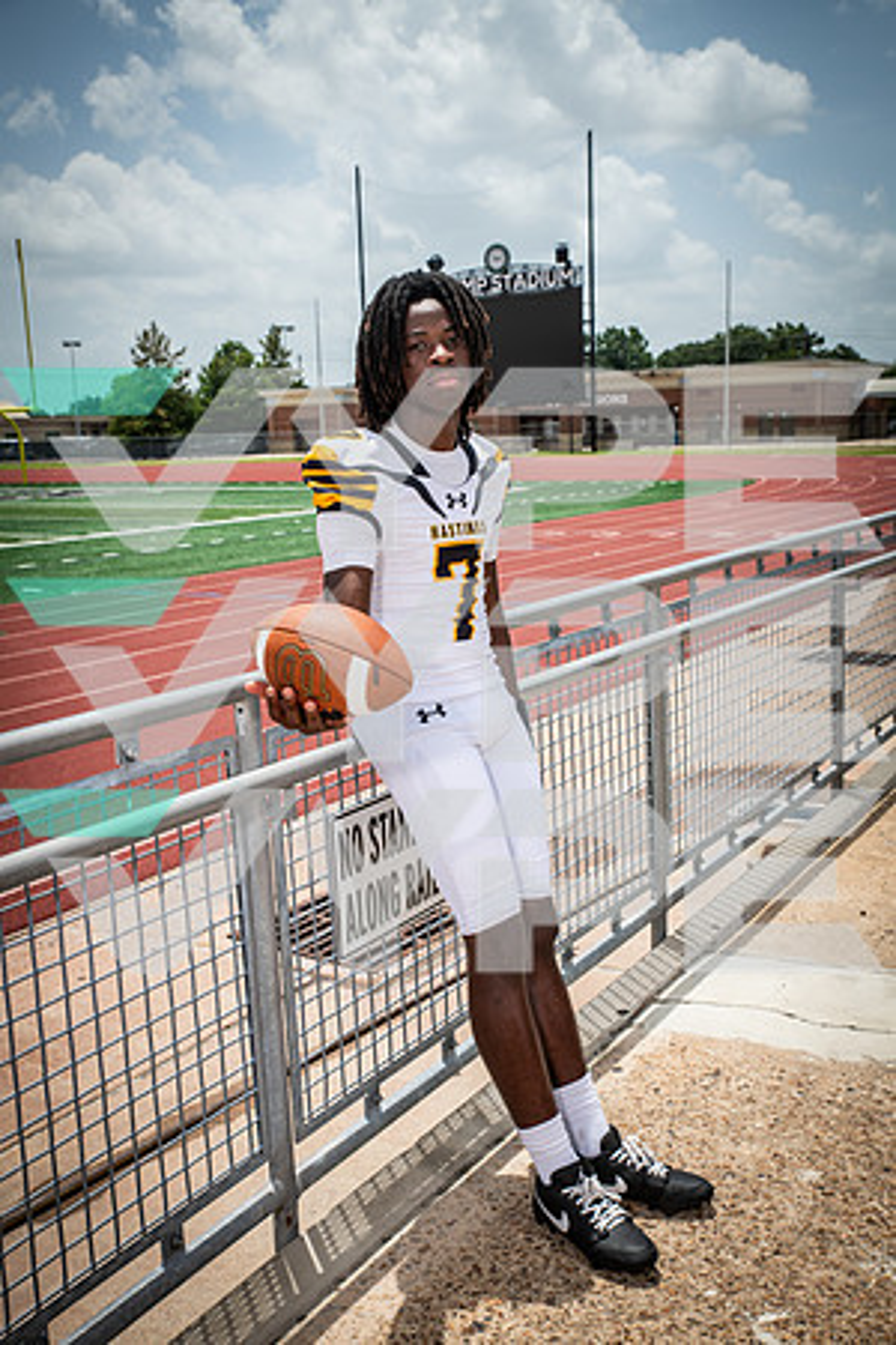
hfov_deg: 35.1
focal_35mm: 38
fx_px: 1419
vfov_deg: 50.7
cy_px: 672
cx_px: 448
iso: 100
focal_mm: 38
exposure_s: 1/500
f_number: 7.1
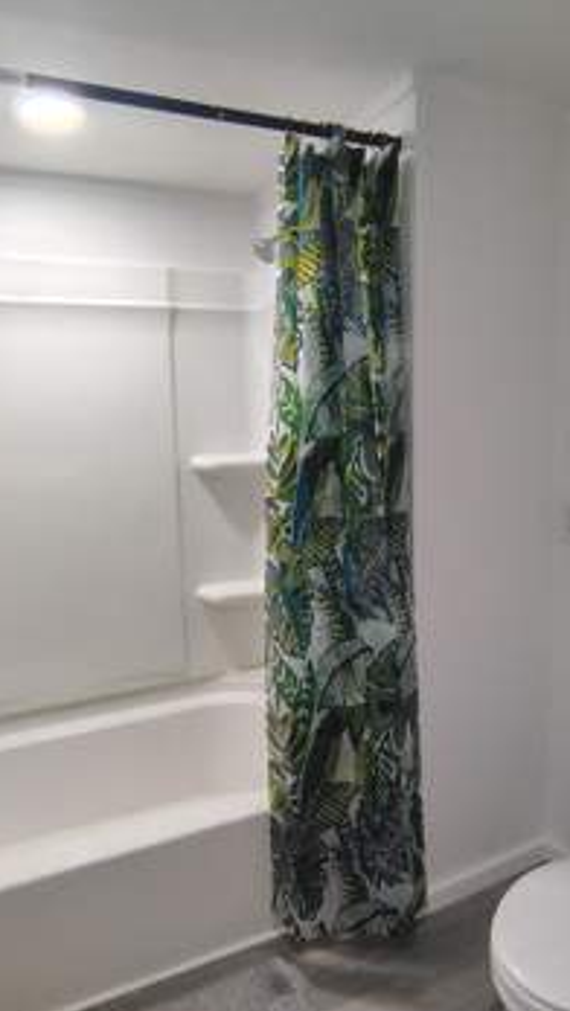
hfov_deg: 47.6
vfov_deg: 76.3
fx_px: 644
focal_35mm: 24
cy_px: 510
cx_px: 250
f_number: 2.2
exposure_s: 1/60
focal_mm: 2.13
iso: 429
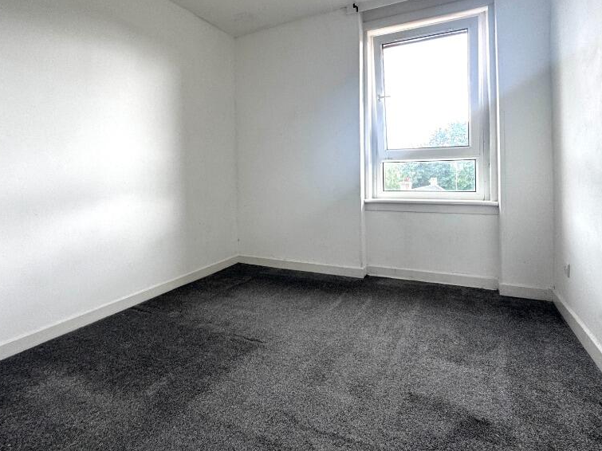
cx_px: 295
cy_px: 175
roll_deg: +1.1
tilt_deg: +2.8
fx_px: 330
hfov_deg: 84.7
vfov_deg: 67.8
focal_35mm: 19
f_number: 2.2
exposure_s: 1/99
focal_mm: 2.22
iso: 125
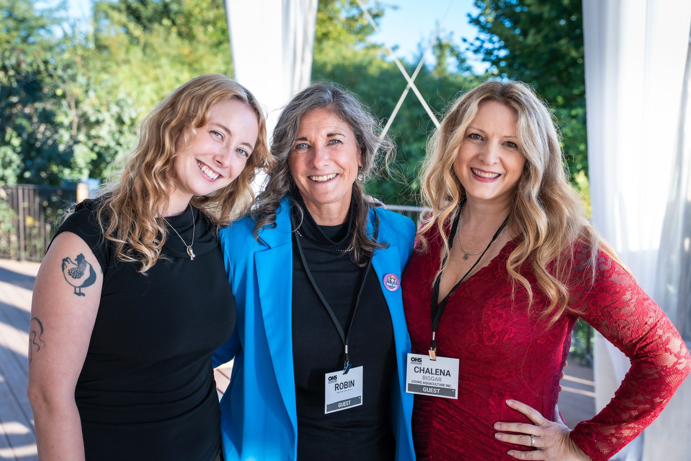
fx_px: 860
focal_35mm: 45
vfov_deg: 30.0
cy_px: 220
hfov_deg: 43.8
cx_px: 329
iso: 125
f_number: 4
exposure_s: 1/200
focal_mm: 42.8
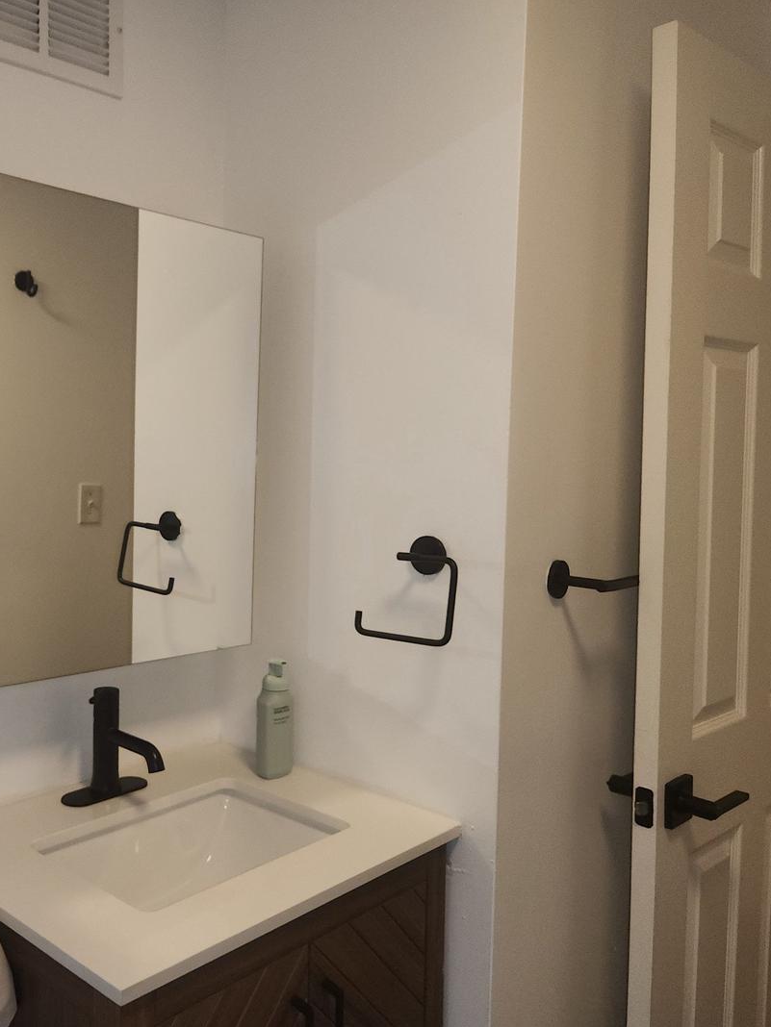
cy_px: 517
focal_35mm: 31
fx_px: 921
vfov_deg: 58.4
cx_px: 185
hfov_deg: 43.8
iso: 100
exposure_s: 1/213
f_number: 1.8
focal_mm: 5.4
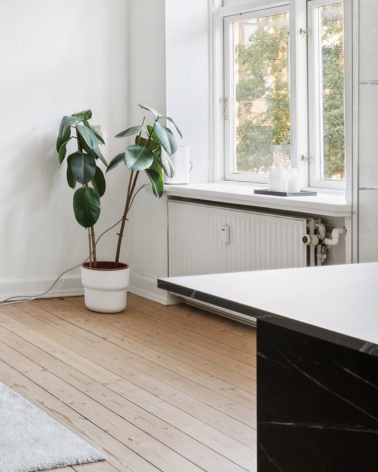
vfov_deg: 35.4
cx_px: -121
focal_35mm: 52
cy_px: 137
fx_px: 727
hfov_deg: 25.0
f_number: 10
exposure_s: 1/13
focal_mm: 19
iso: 1000
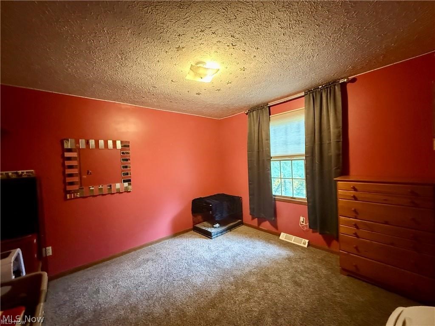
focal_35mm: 14
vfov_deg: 85.7
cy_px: 163
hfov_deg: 102.1
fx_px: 176
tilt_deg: -0.8
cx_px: 218
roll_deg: +2.5
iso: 1250
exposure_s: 1/40
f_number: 2.2
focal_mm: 2.22
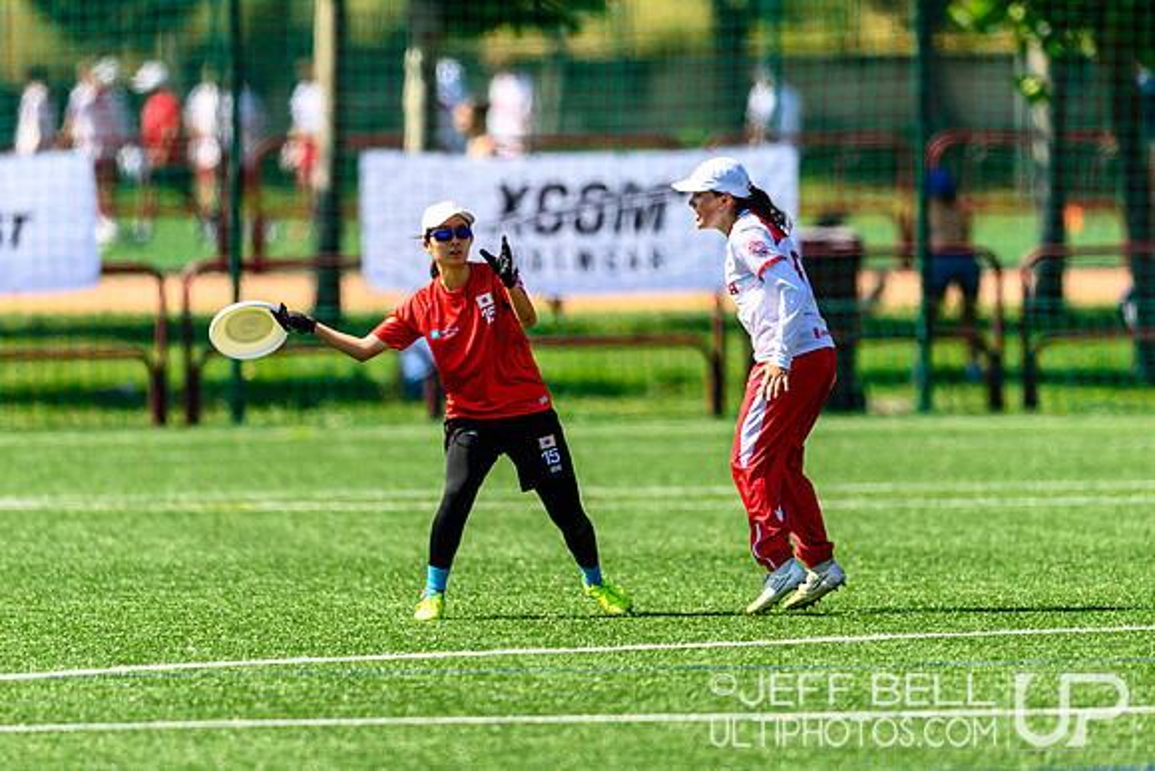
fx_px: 18629
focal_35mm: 581
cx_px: 566
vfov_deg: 2.4
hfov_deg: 3.6
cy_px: 392
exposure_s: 1/1600
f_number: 3.2
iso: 100
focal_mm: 400
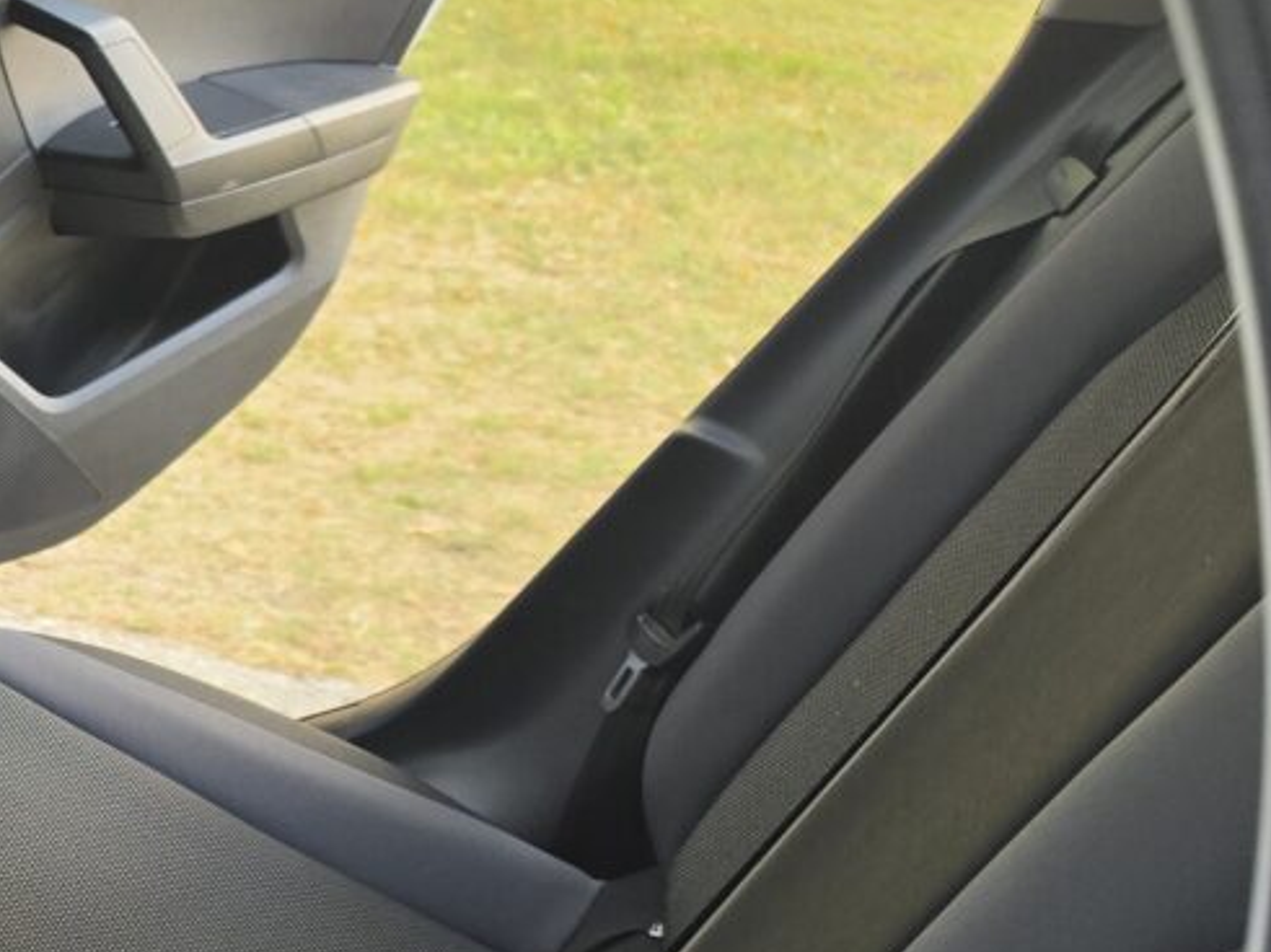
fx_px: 2753
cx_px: -792
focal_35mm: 75
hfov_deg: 20.8
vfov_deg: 19.5
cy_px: 717
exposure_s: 1/180
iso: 20
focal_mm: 6.5
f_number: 1.4
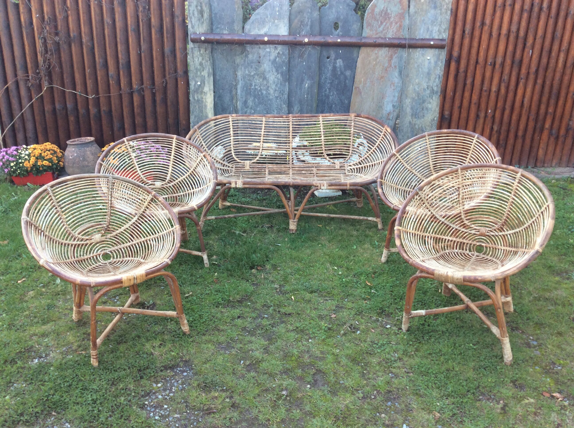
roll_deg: -0.2
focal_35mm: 32
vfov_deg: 44.1
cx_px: 287
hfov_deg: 56.9
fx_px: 530
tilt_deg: -22.1
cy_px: 214
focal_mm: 3.3
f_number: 2.4
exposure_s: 1/50
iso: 32
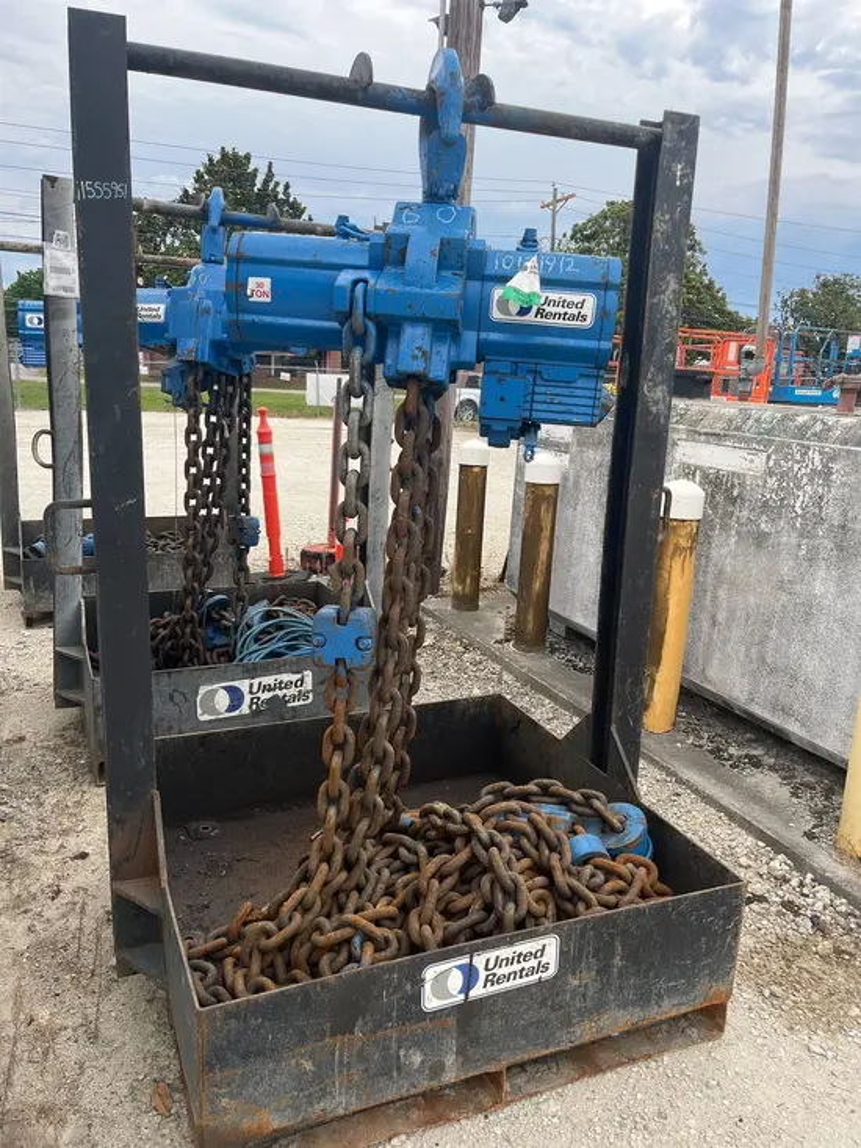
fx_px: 862
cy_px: 574
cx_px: 430
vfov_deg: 67.3
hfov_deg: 53.1
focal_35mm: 26
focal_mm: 5.1
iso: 50
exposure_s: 1/561
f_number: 1.6
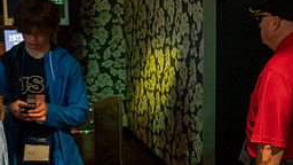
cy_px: 86
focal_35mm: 57
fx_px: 443
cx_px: 225
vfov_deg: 21.1
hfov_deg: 35.7
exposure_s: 1/50
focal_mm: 24
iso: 12800
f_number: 5.6
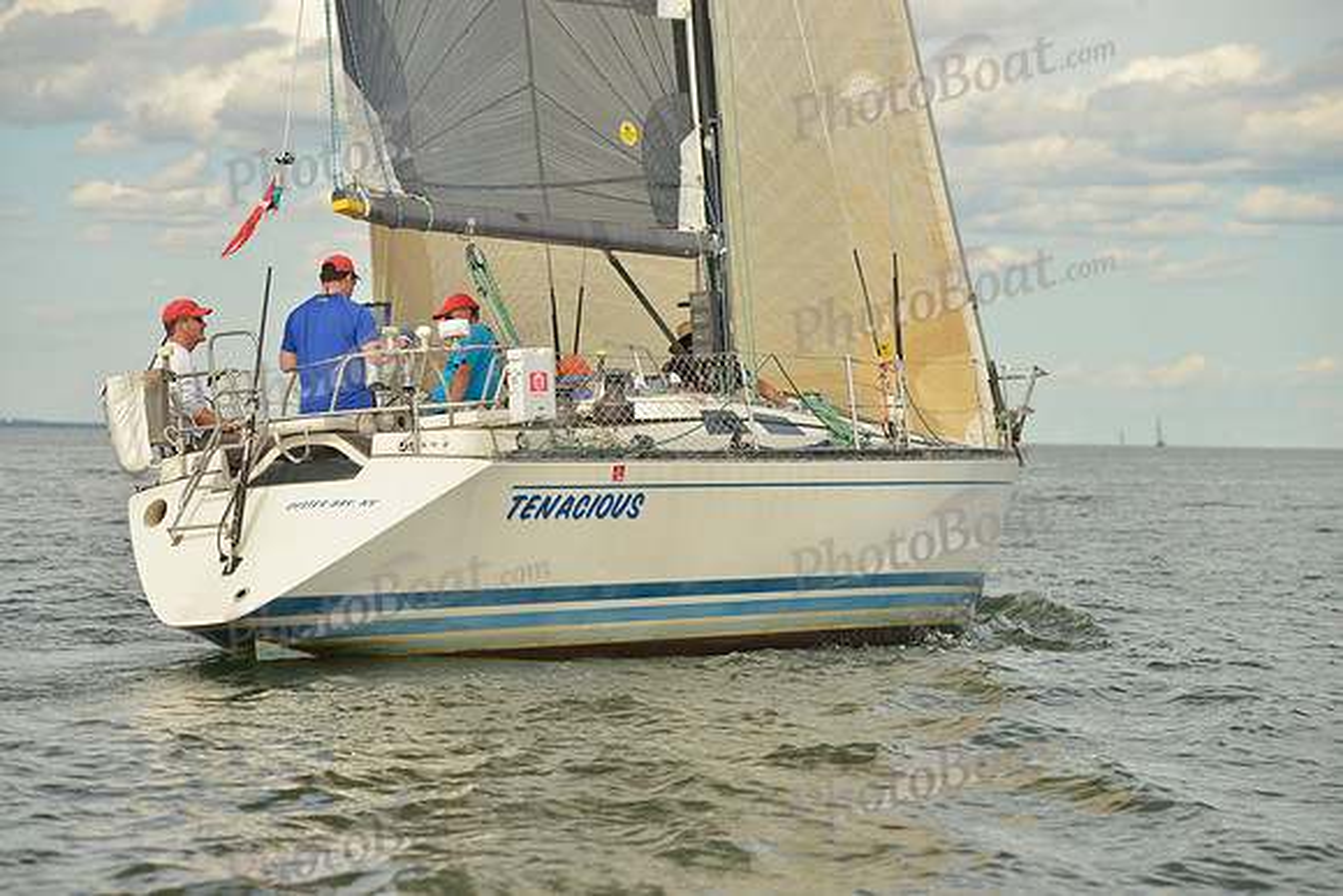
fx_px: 4478
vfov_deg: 11.4
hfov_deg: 17.1
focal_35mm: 120
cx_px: 672
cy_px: 448
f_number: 5.6
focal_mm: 120
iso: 200
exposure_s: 1/1250
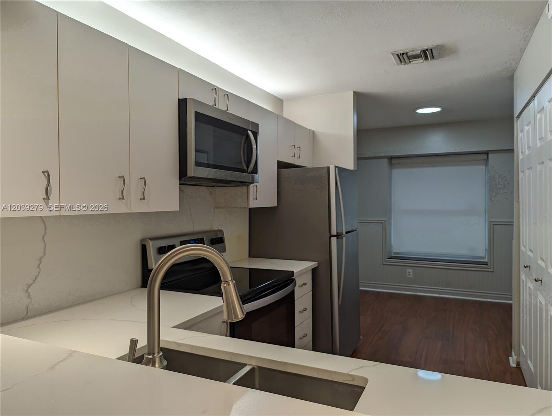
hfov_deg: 71.5
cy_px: 208
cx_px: 276
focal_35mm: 24
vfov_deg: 56.9
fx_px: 383
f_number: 1.85
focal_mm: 6.81
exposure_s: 1/292
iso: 46
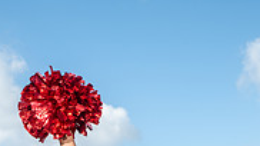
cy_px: 309
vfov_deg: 9.7
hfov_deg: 18.8
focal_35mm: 114
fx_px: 785
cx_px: 97
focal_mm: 44
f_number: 7.1
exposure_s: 1/320
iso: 100
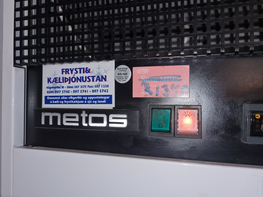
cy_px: 98
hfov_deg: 67.3
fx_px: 198
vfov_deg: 53.1
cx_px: 132
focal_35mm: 26
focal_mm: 5.4
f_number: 1.8
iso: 160
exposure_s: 1/100
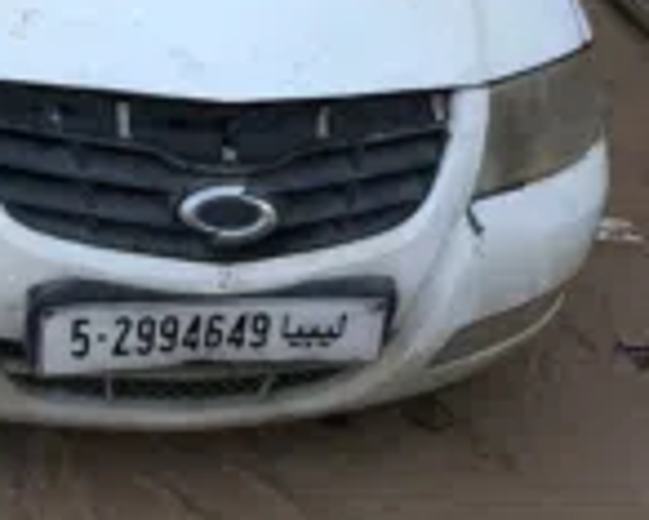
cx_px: 178
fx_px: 1442
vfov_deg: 20.3
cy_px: 151
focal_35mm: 75
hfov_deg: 25.1
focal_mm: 4
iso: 20
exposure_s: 1/174
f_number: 1.8
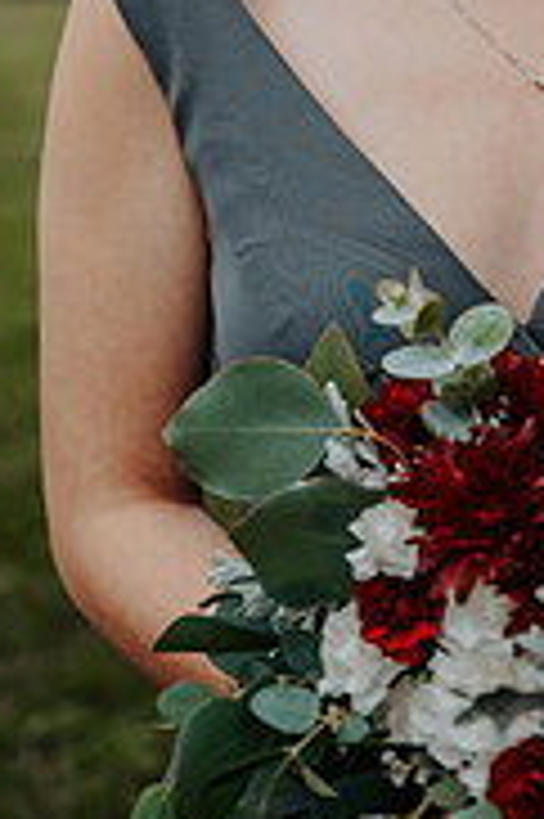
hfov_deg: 11.7
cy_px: -14
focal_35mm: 116
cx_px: 470
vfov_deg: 17.2
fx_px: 2634
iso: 200
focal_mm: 47
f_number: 3.2
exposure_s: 1/1000
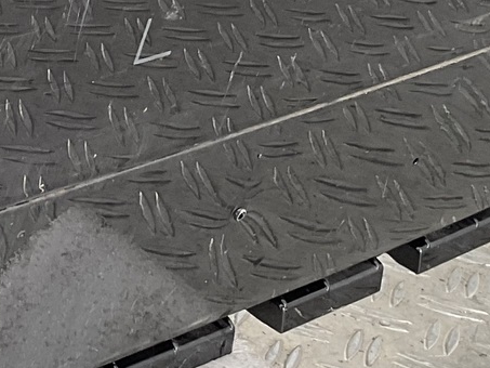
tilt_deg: -24.4
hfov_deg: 14.7
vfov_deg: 11.4
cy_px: 37
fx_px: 1827
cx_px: -129
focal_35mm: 129
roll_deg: -8.3
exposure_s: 1/100
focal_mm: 3
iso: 32
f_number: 1.8
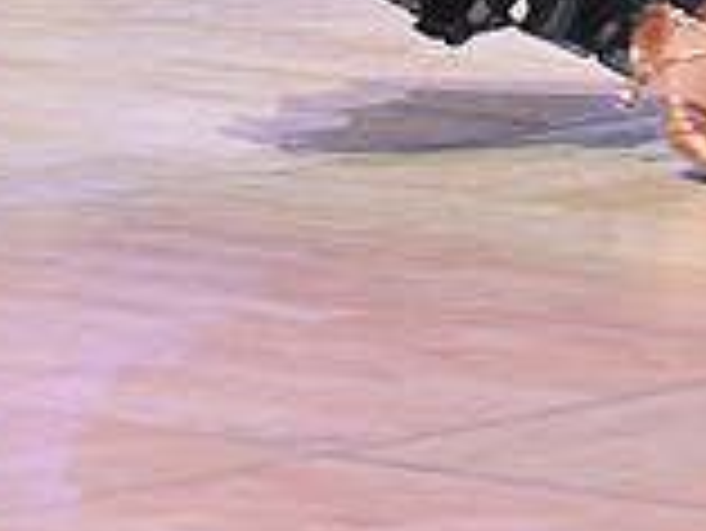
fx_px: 7246
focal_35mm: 355
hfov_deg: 5.6
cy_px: -603
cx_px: 735
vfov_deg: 4.1
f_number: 4
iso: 2000
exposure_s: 1/250
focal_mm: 100
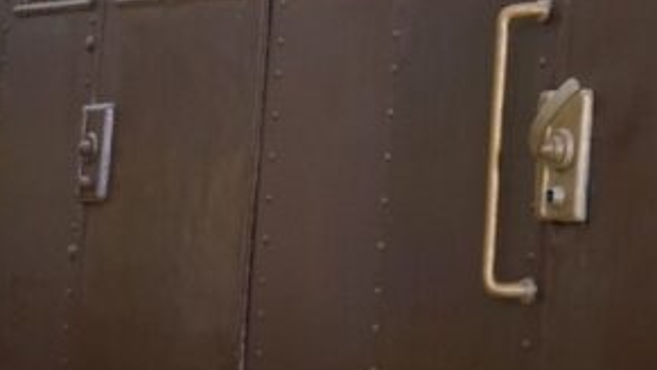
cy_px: -205
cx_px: 524
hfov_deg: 16.0
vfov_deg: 8.9
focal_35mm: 133
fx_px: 2318
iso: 3200
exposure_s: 1/160
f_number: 4.5
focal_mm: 41
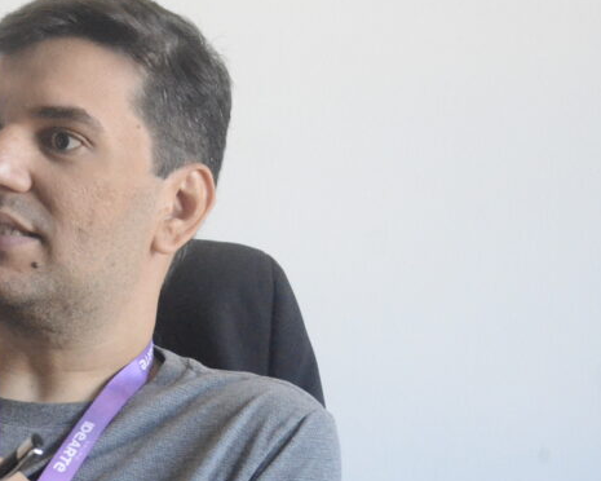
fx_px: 1761
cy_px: 327
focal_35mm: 99
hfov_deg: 18.8
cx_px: -10
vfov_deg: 15.5
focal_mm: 32
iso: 6400
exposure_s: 1/200
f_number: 5.6
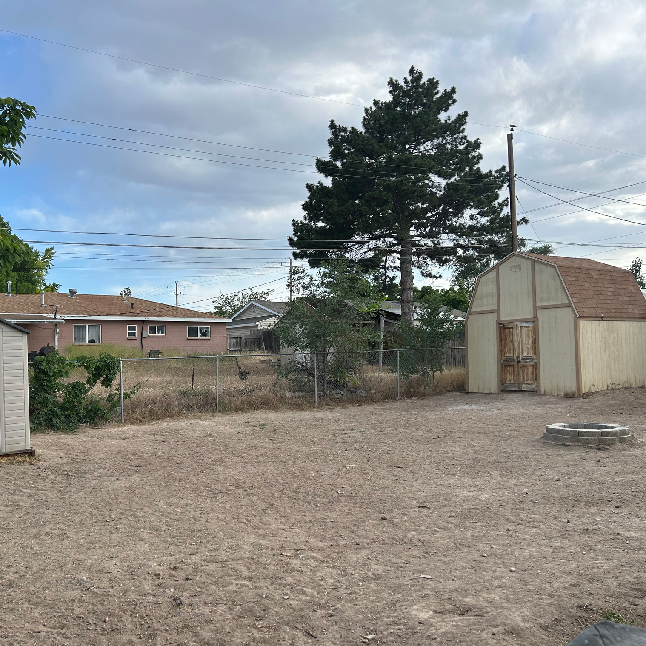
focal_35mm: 31
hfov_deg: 52.3
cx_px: 274
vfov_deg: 52.5
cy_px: 320
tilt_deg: +3.4
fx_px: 655
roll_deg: +1.1
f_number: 1.5
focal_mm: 5.7
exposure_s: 1/1395
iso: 50
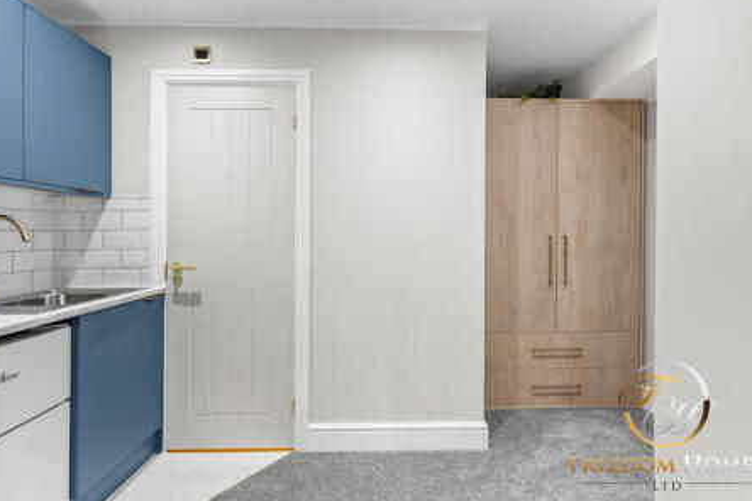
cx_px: 383
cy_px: 245
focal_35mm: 15
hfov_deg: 100.4
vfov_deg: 77.3
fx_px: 313
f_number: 5.6
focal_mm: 14
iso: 200
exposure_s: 1/10
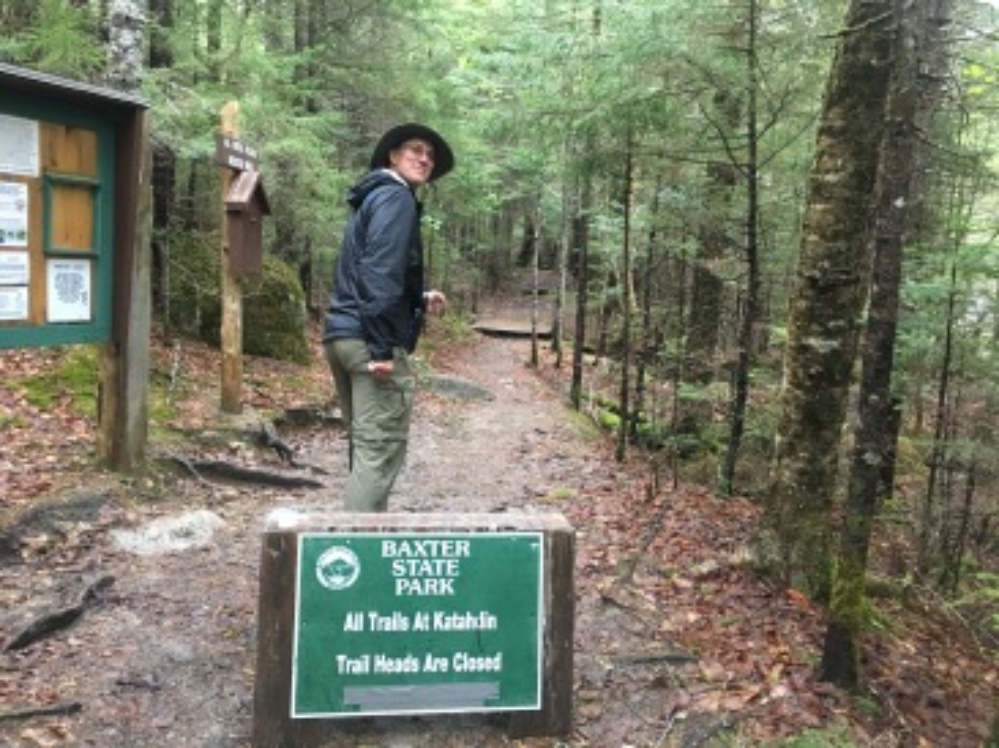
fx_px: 836
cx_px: 500
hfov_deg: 61.7
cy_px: 374
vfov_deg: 48.2
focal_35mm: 29
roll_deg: -2.1
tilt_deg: -2.5
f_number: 2.2
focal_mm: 4.15
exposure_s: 1/24
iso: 200
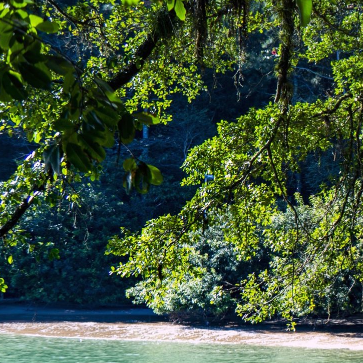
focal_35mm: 84
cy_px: 320
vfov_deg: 20.3
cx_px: 636
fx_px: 997
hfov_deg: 17.2
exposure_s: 1/100
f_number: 5
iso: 100
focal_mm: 28
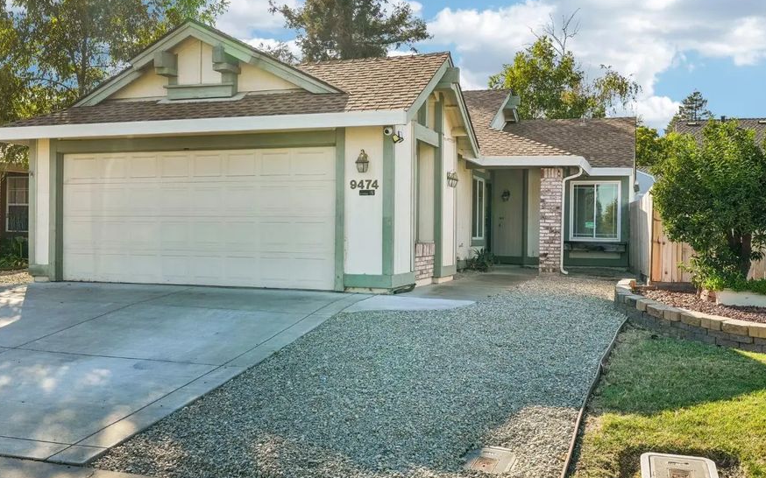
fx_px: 772
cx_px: 330
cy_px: 229
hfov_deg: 52.6
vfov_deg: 34.4
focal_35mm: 37
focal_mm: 31
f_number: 8
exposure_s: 1/200
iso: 320
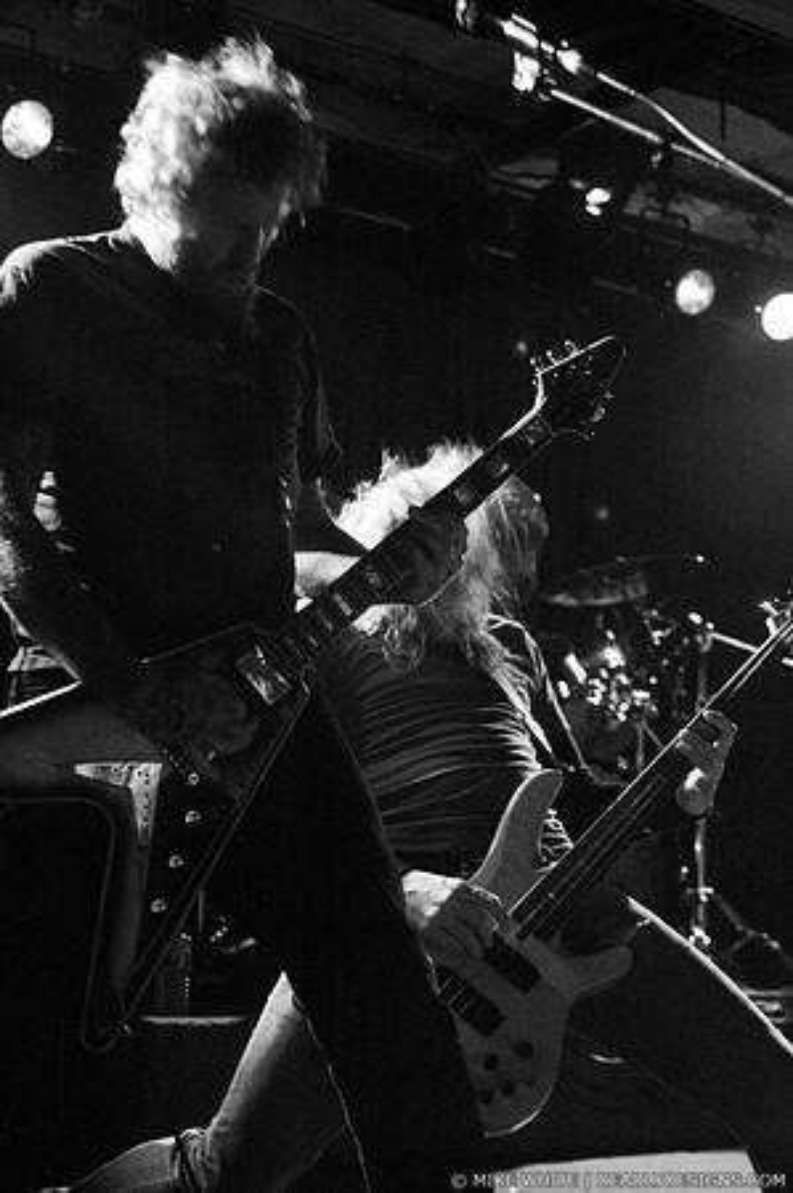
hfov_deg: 25.7
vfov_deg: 37.9
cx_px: 396
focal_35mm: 52
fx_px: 1739
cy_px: 596
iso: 800
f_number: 2.8
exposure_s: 1/60
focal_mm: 35
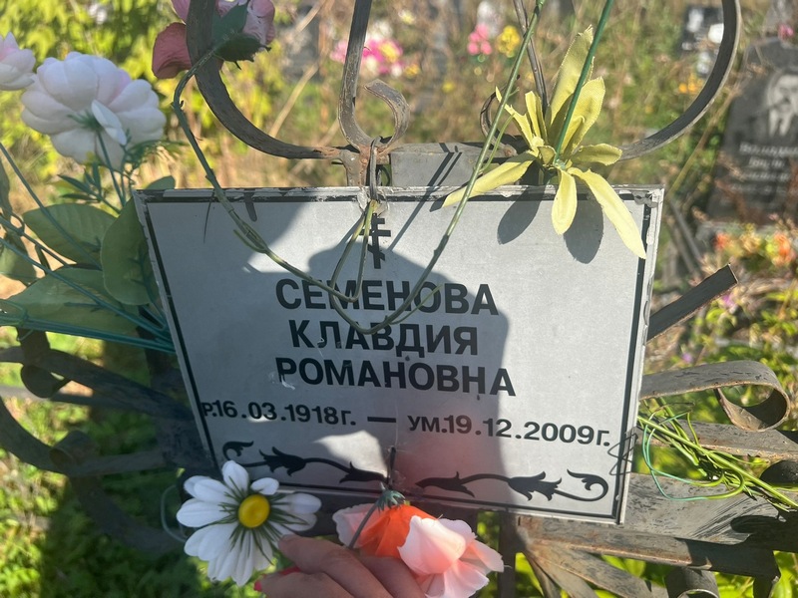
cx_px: 399
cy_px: 299
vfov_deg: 53.1
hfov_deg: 67.3
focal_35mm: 26
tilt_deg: -23.5
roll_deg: -1.1
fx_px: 599
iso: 50
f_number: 1.5
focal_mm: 5.7
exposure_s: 1/2299
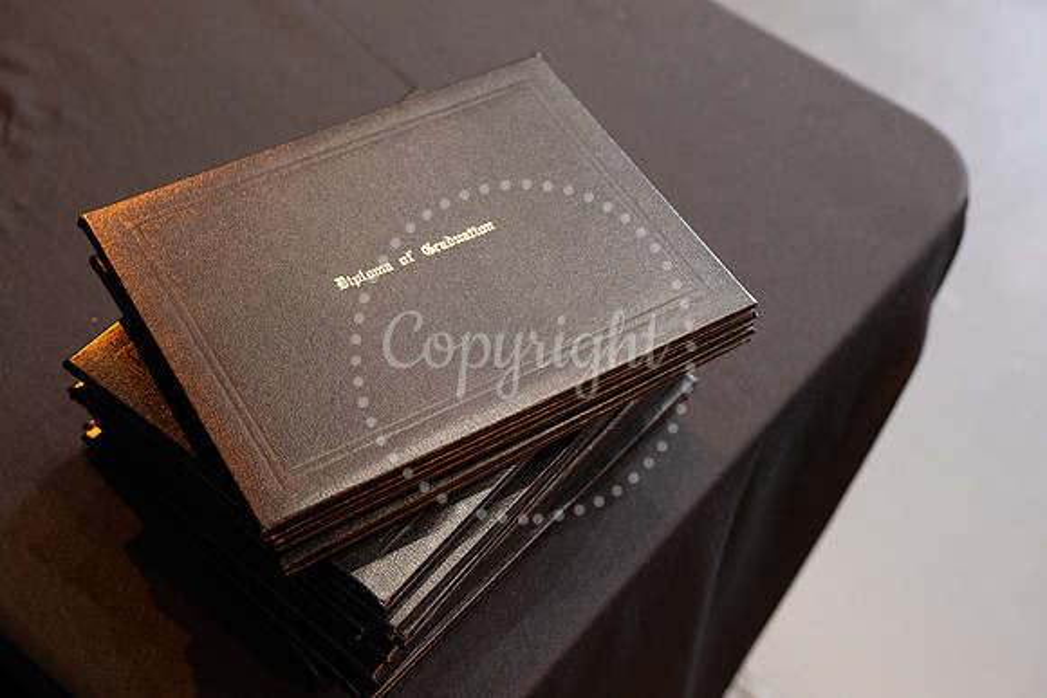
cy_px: 349
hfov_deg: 40.3
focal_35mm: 49
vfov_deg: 27.5
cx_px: 524
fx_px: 1425
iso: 5000
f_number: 4
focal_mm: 49
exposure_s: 1/60
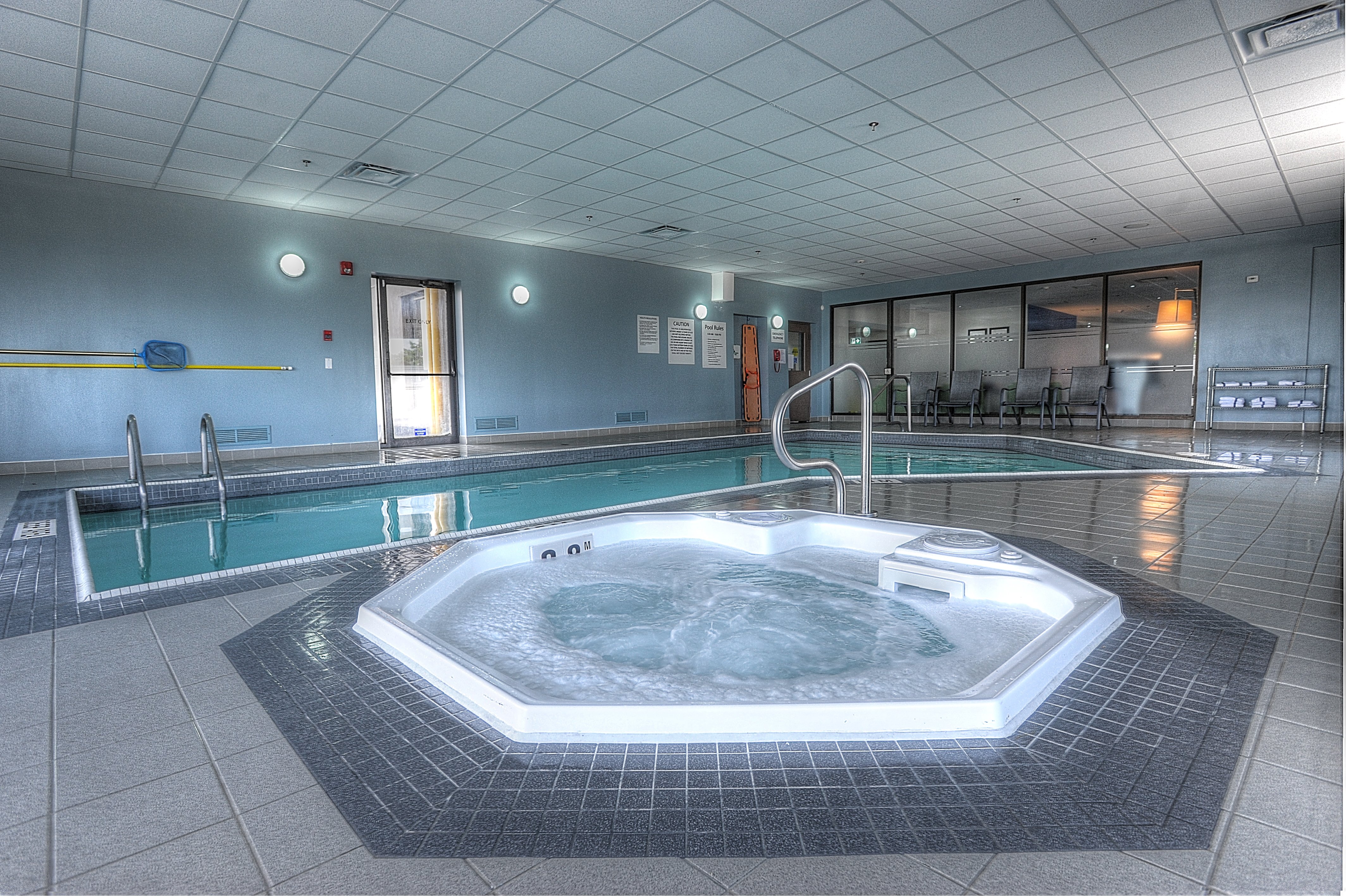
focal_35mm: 19
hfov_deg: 86.9
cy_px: 448
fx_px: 710
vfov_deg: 64.5
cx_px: 673
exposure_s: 1/30
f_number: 7.1
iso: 800
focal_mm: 19
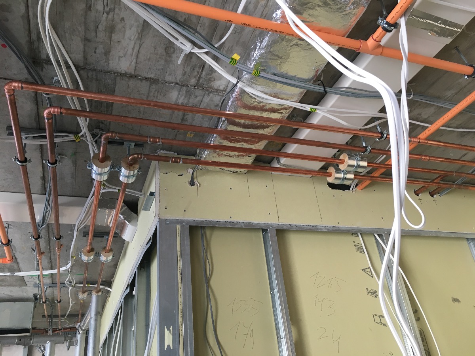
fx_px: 398
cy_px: 178
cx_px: 238
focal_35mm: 29
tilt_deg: +29.6
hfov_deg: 61.7
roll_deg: +6.9
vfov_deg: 48.2
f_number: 2.2
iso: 80
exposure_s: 1/33
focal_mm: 4.15
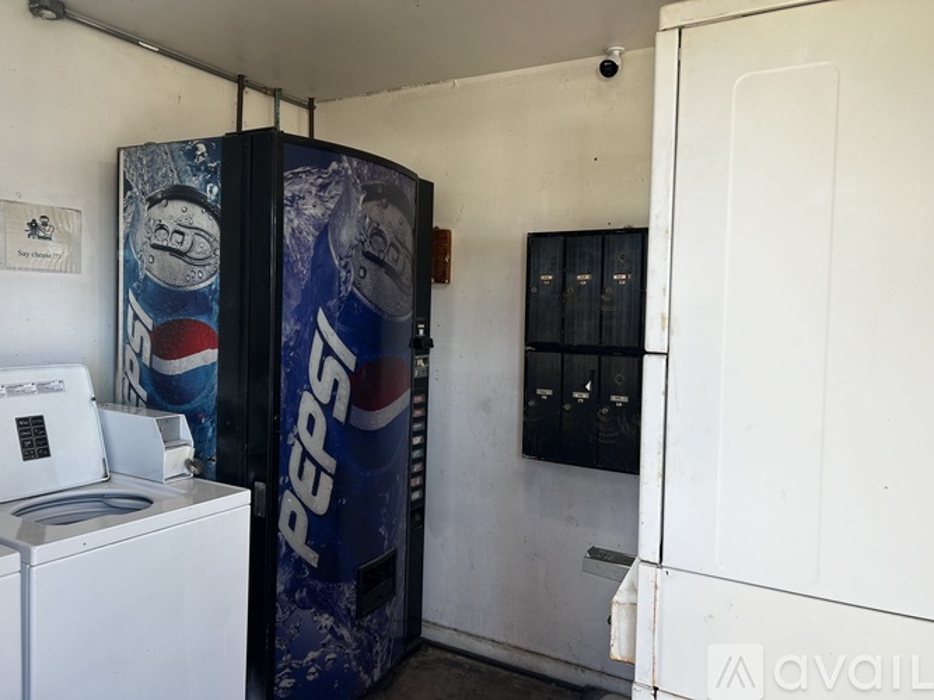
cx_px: 467
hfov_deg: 67.3
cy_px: 350
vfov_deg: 53.0
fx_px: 701
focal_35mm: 26
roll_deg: -0.7
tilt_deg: -1.9
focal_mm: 5.7
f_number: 1.5
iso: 50
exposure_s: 1/120
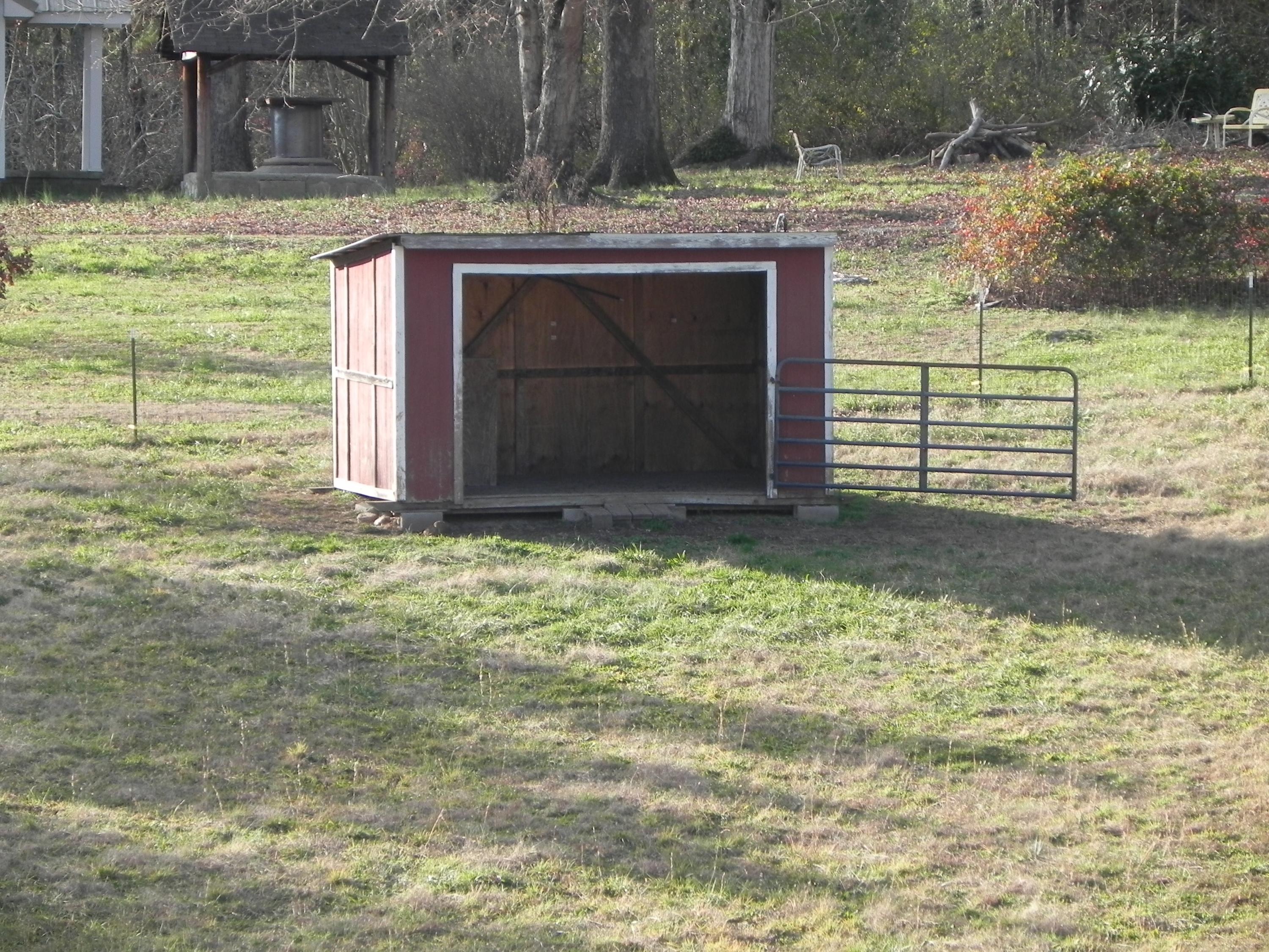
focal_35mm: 291
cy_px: 476
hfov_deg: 6.8
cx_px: 634
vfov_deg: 5.1
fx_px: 10668
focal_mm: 51.8
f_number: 5
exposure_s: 1/220
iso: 160
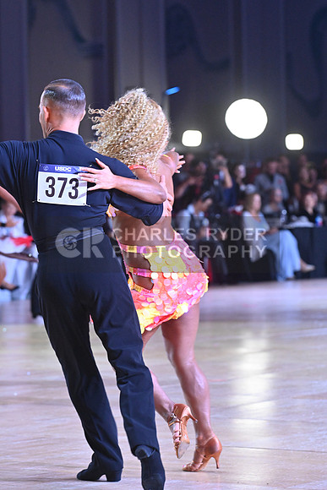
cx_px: 164
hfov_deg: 7.9
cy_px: 245
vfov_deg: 11.7
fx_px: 2383
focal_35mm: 175
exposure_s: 1/400
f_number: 7.1
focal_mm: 175
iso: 4000
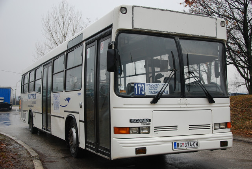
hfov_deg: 46.3
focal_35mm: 42
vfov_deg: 32.1
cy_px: 84
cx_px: 126
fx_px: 295
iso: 250
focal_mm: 28
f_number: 4.2
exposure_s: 1/30
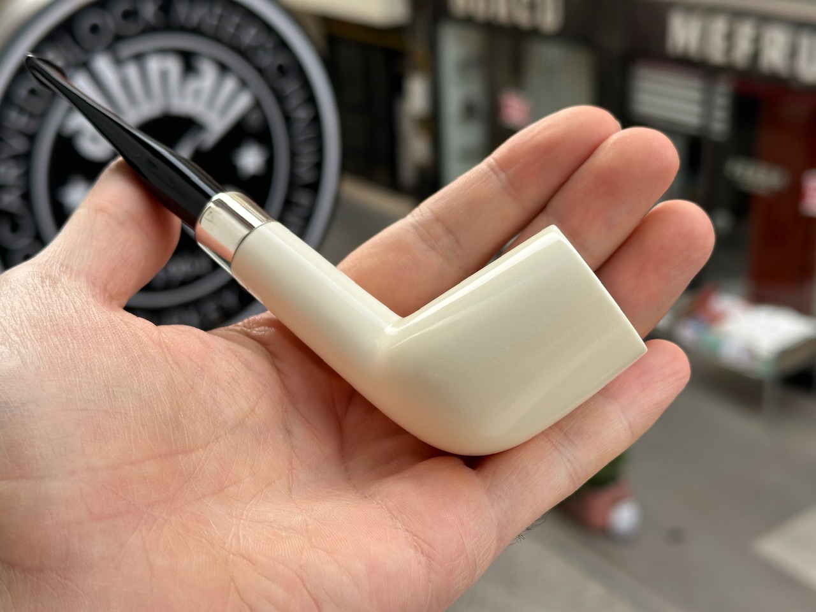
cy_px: 306
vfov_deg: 30.3
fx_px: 1131
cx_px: 408
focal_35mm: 48
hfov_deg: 39.7
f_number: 1.78
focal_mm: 6.86
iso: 64
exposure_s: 1/953
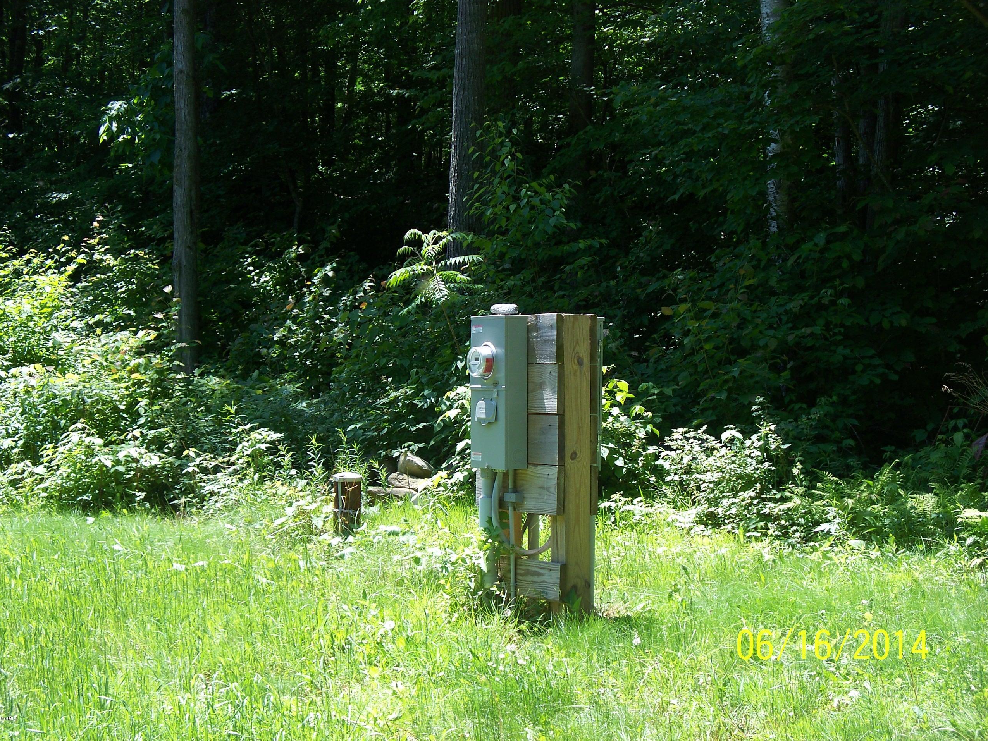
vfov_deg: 23.7
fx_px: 1770
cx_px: 488
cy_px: 366
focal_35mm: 62
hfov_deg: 31.2
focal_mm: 12.89
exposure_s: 1/250
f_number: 3.1
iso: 80
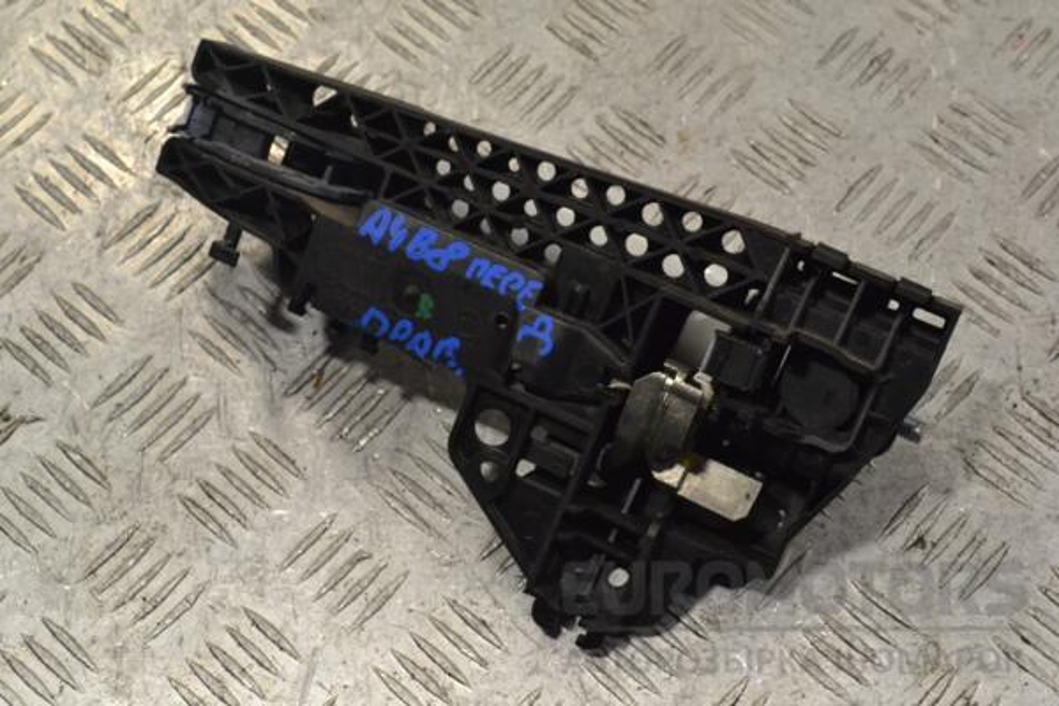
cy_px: 353
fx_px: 1941
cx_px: 530
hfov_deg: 30.5
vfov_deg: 20.6
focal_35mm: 66
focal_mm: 44
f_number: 9
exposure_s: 1/320
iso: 3200
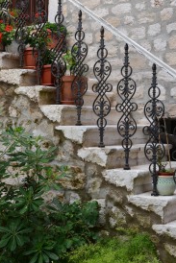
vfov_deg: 34.9
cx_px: 116
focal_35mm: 57
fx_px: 417
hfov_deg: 23.7
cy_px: 101
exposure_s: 1/50
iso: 400
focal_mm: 29
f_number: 8
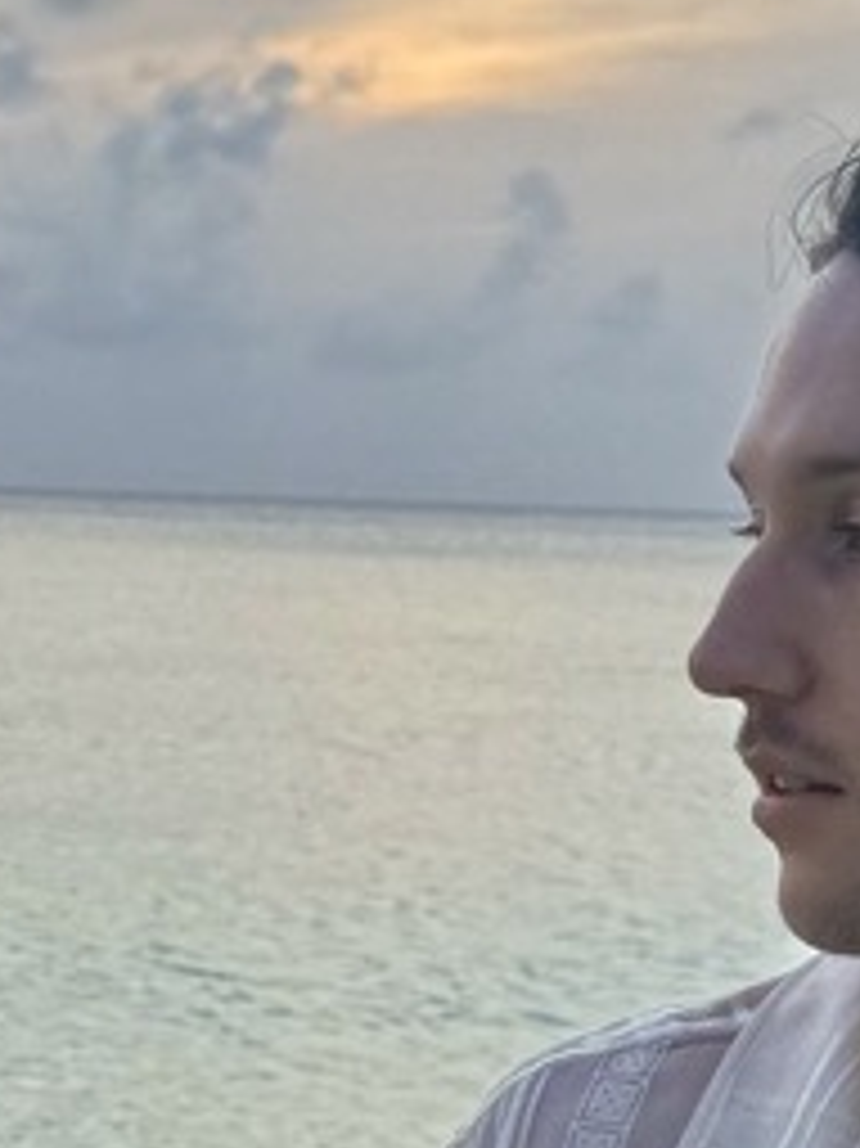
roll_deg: -2.1
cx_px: -153
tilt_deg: -3.9
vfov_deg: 14.9
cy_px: 918
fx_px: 4376
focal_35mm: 132
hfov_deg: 11.0
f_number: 1.78
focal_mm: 6.76
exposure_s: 1/340
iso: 80
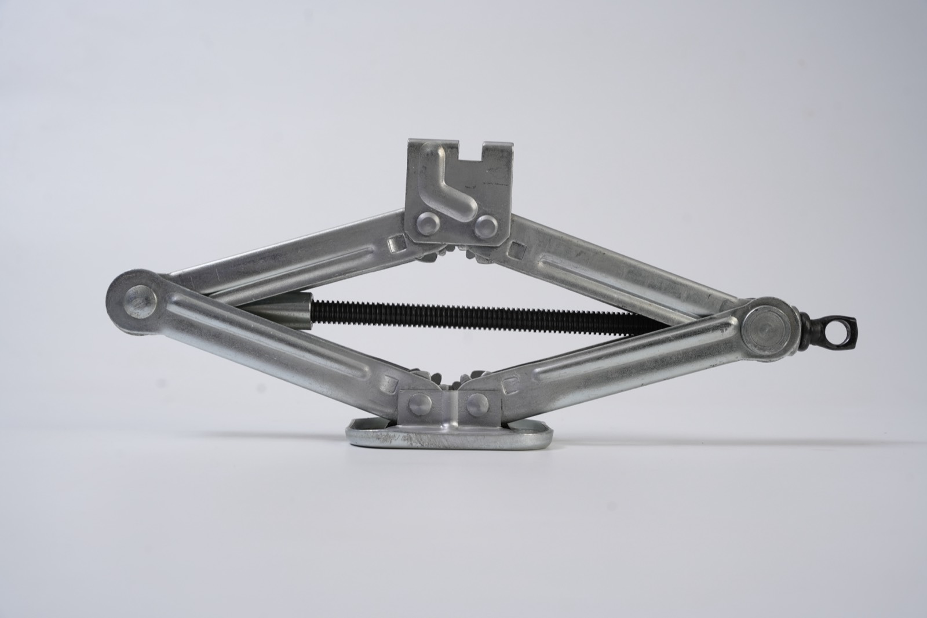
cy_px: 309
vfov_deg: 26.8
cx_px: 464
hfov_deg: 39.4
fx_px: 1295
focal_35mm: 50
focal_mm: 50.3
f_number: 8
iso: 320
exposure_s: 1/250
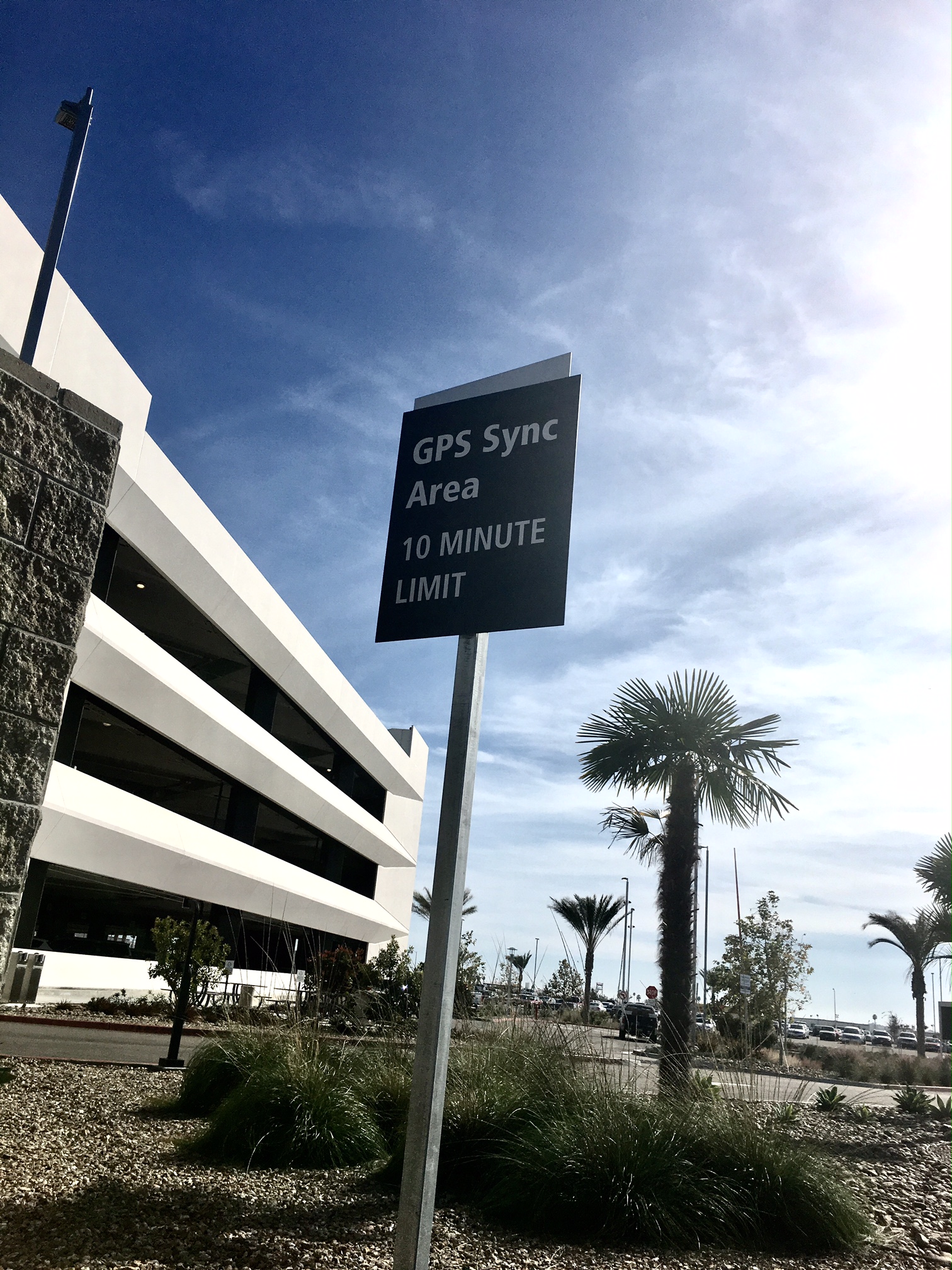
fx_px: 1063
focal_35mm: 29
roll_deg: -7.5
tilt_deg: +20.4
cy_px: 635
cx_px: 476
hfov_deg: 48.2
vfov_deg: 61.7
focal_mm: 4.15
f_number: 2.2
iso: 25
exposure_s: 1/4274
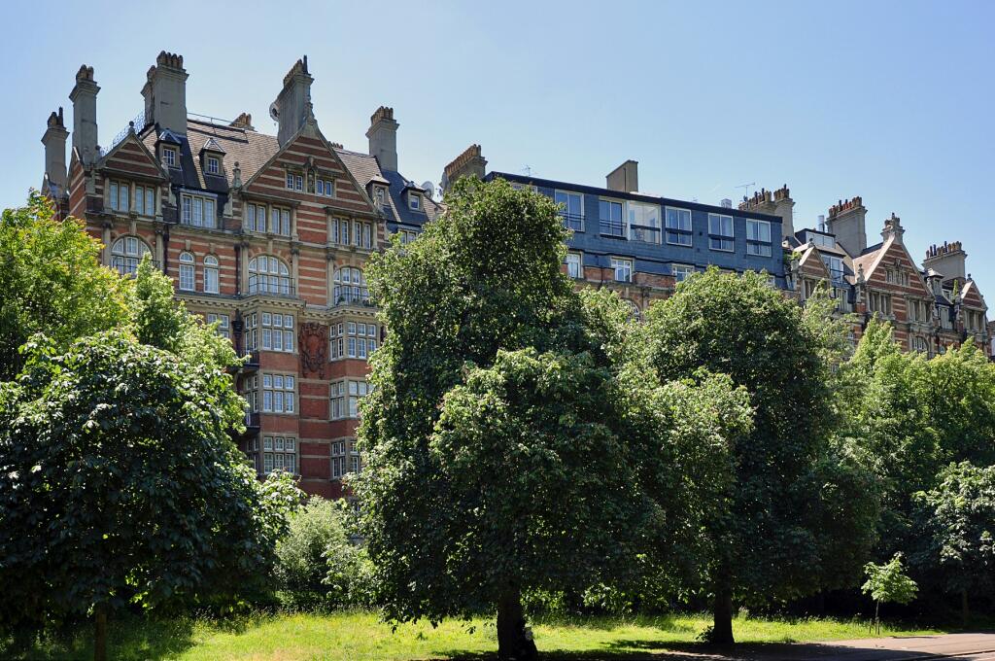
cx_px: 498
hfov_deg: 62.0
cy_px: 330
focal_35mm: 30
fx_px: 828
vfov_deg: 43.5
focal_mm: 20
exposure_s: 1/250
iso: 200
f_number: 8
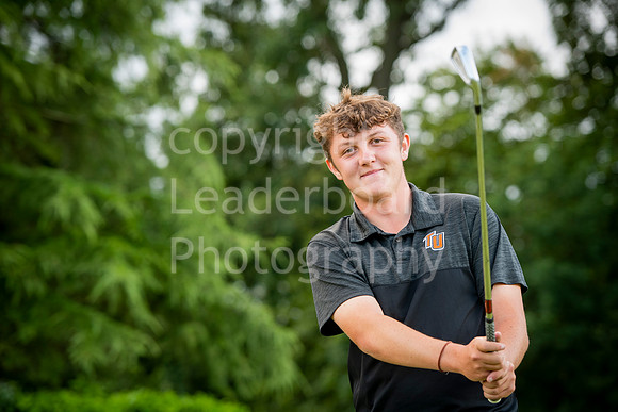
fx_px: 2060
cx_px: 309
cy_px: 206
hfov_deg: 17.1
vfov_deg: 11.4
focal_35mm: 120
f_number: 4
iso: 250
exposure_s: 1/125
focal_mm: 120
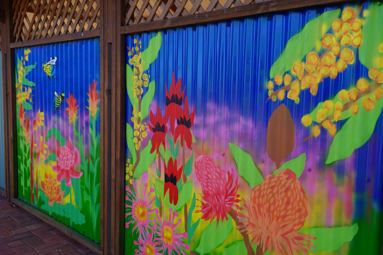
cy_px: 128
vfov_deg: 37.9
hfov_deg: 54.4
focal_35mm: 35
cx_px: 192
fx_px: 372
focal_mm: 35
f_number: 5
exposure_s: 1/125
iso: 100
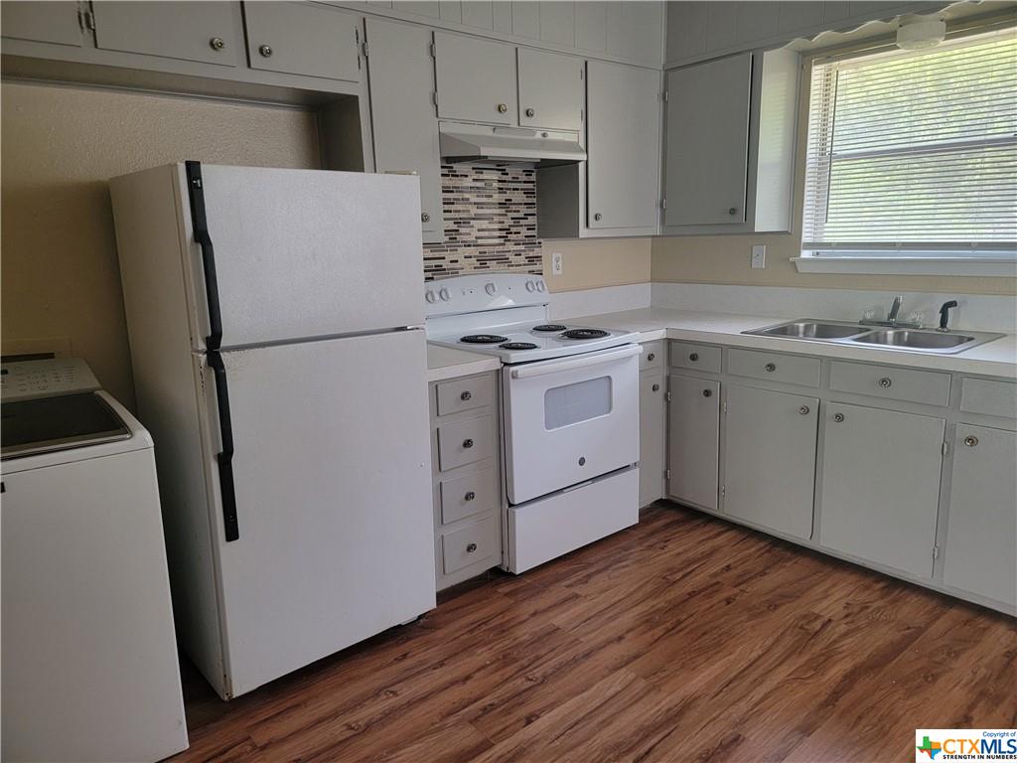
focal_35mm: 24
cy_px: 382
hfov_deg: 71.6
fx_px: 705
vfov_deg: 56.8
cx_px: 508
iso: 250
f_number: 1.8
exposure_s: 1/120
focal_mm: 6.7
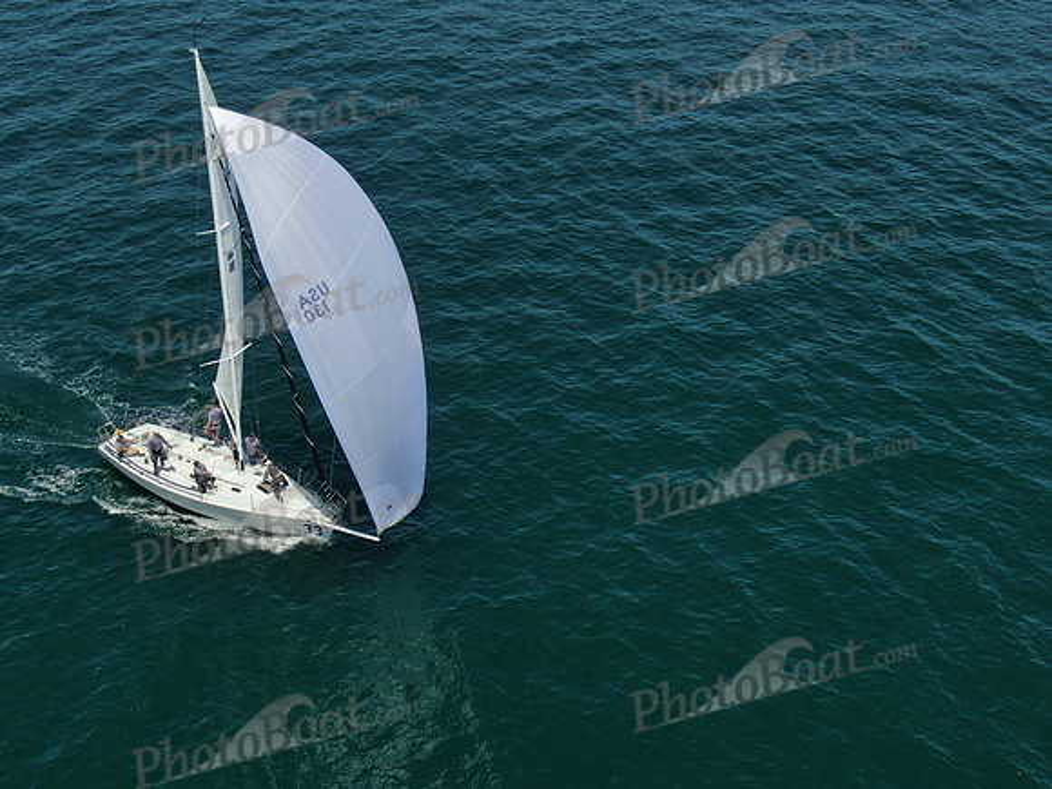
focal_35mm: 48
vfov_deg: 30.3
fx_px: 1459
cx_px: 526
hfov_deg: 39.7
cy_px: 394
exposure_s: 1/1250
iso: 100
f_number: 3.8
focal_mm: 8.6
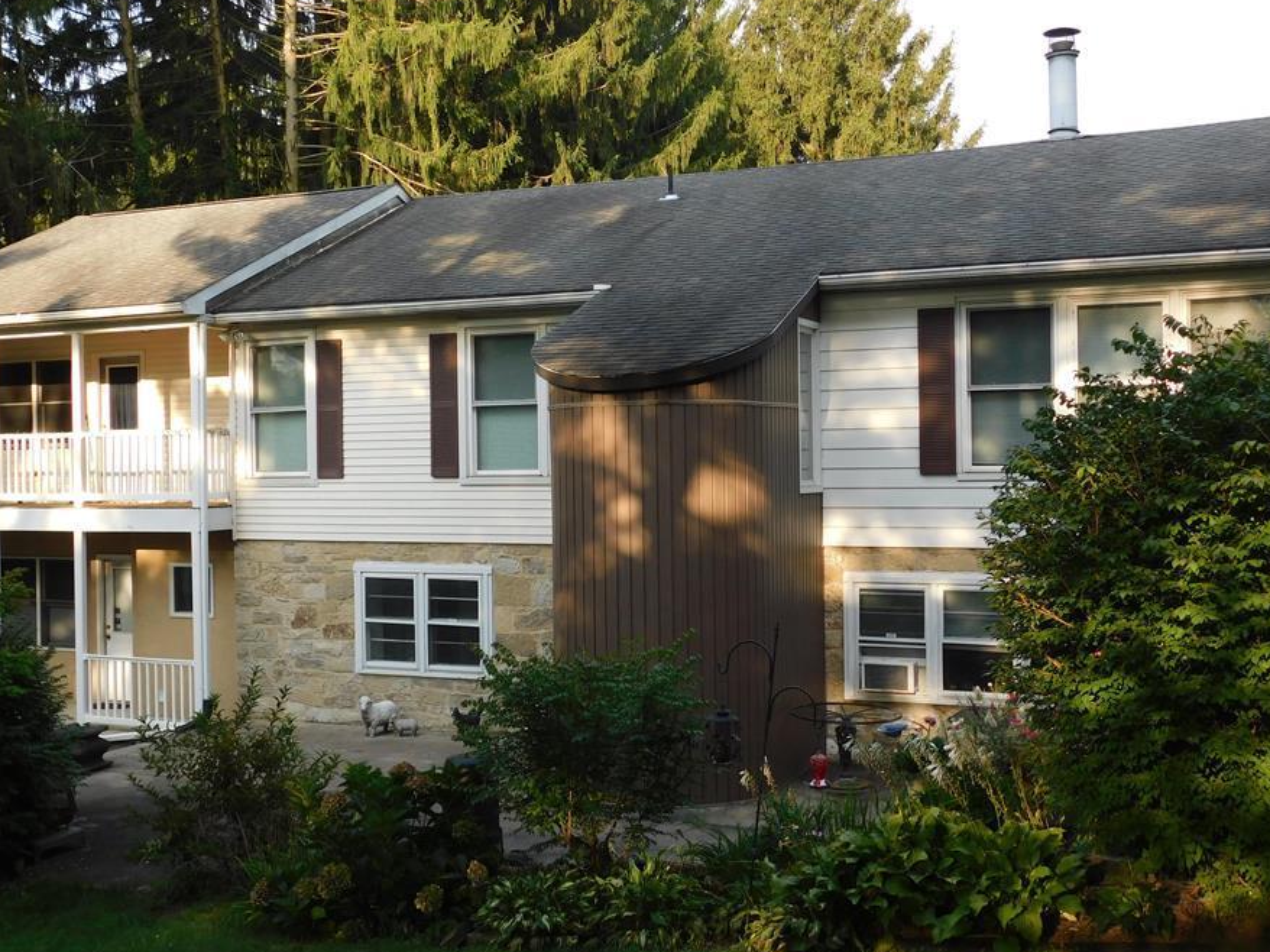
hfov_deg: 44.7
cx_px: 567
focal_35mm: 42
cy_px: 488
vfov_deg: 34.3
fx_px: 1540
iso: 125
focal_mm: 6.3
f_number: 3.5
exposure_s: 1/250
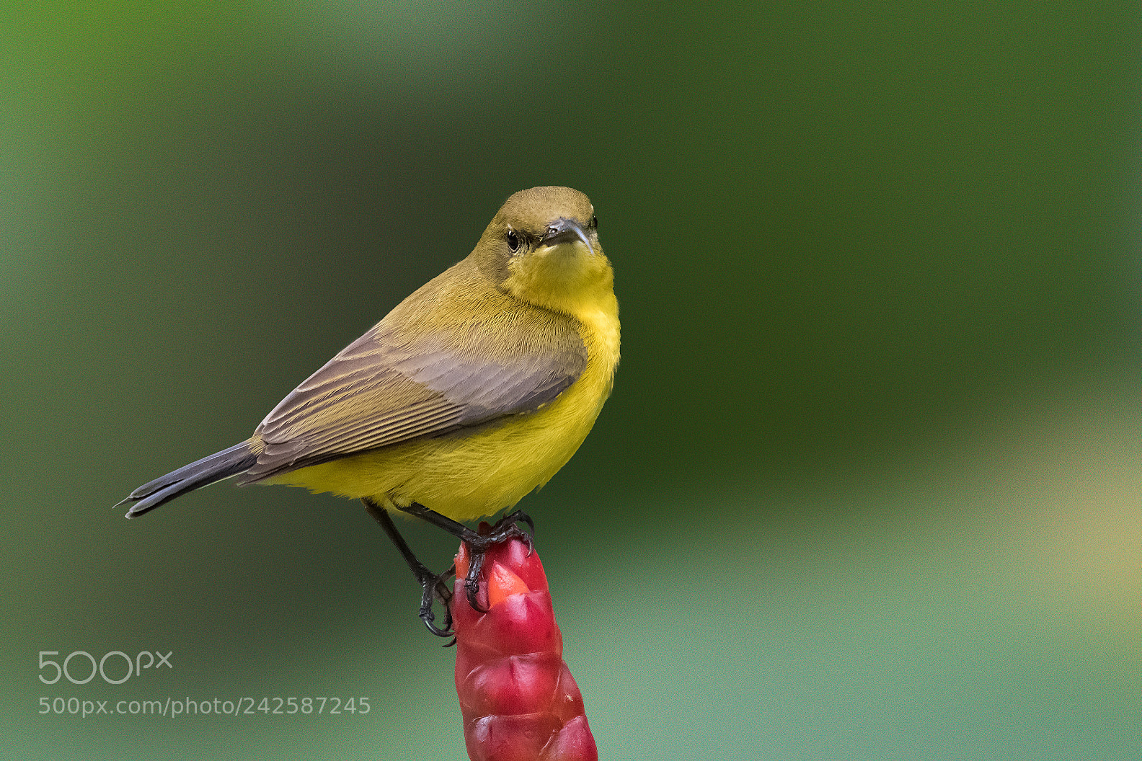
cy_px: 381
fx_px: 23980
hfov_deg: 2.7
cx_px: 570
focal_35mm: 756
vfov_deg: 1.8
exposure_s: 1/1000
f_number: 5.6
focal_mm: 500
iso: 5000
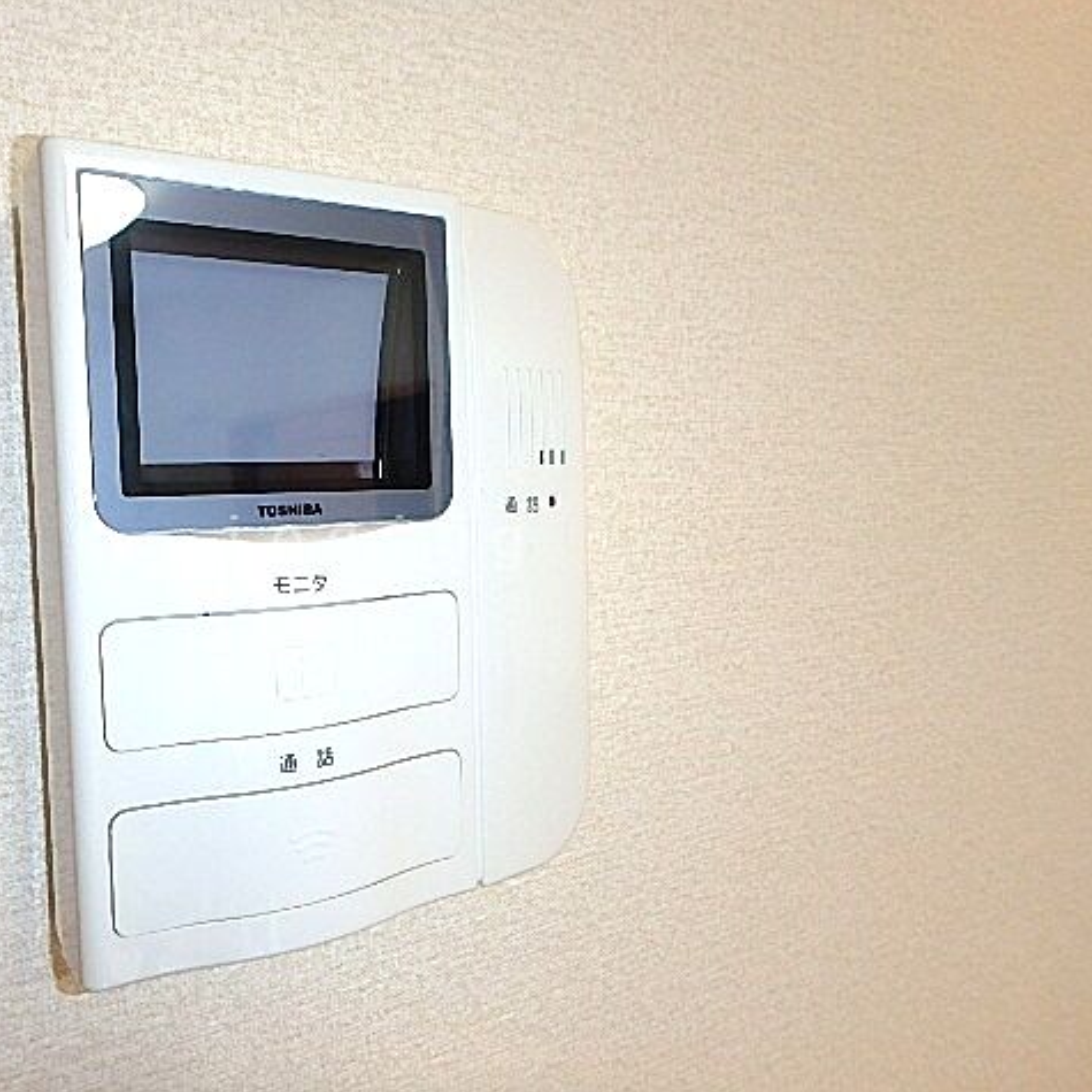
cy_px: 543
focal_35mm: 25
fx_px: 892
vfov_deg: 62.9
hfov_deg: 61.6
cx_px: 377
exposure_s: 1/30
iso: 160
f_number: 3.5
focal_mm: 3.7
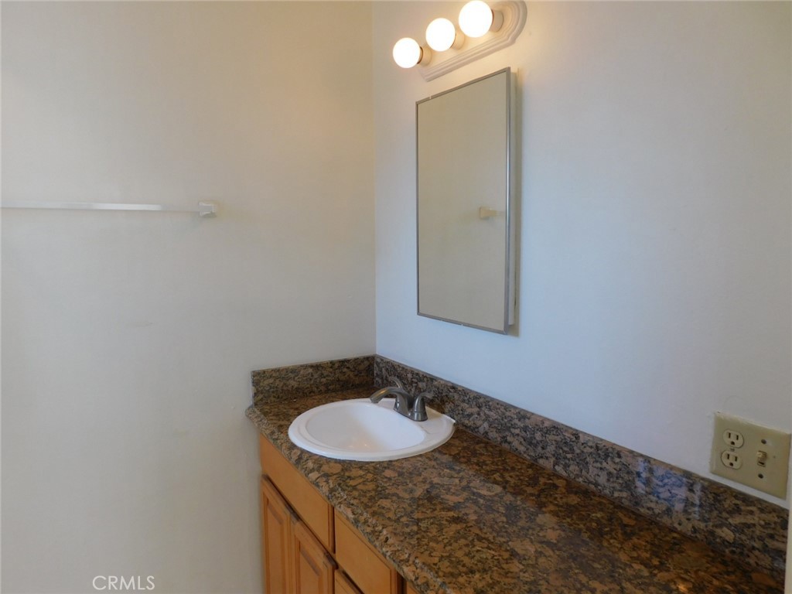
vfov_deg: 58.9
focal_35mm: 23
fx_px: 526
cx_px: 396
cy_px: 297
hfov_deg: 73.9
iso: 125
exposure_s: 1/30
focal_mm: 4
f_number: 3
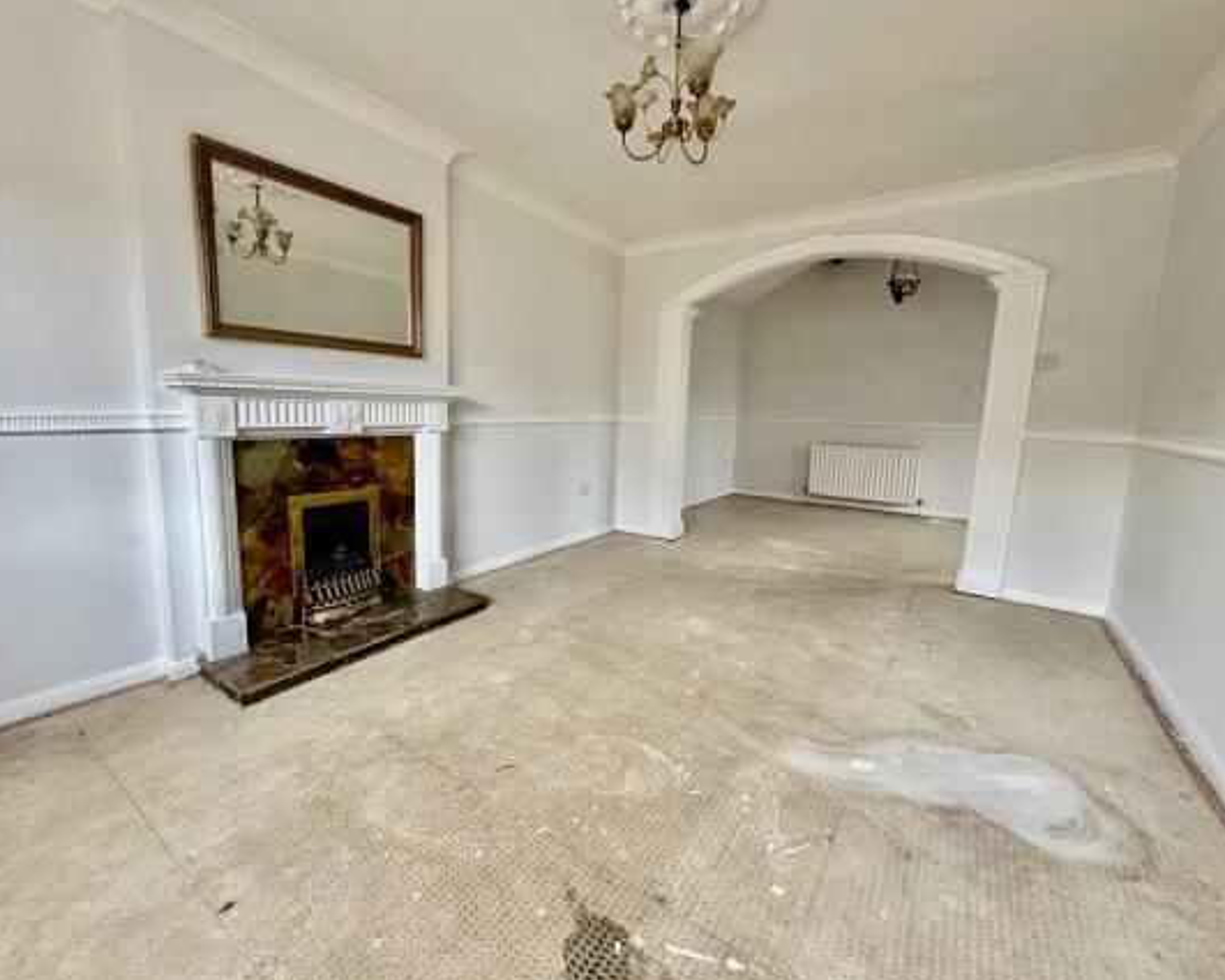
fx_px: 544
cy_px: 483
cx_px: 578
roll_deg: -0.8
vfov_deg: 84.1
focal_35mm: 15
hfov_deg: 96.7
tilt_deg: -7.8
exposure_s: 1/99
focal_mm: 2.22
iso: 320
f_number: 2.2
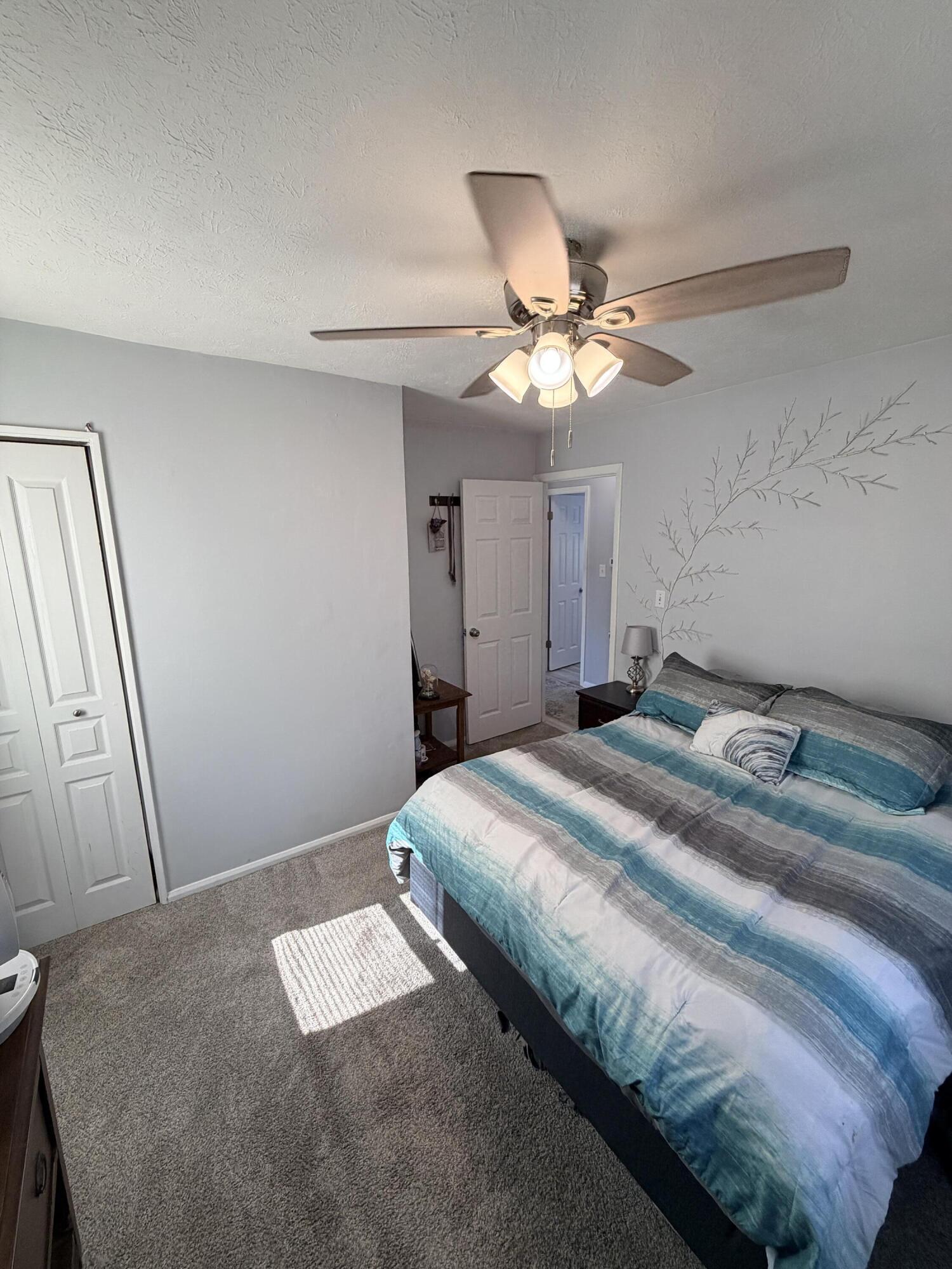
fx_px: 513
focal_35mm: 14
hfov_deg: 85.7
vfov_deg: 102.1
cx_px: 476
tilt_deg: -11.5
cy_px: 634
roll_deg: +0.8
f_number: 2.2
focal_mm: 2.22
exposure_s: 1/120
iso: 100
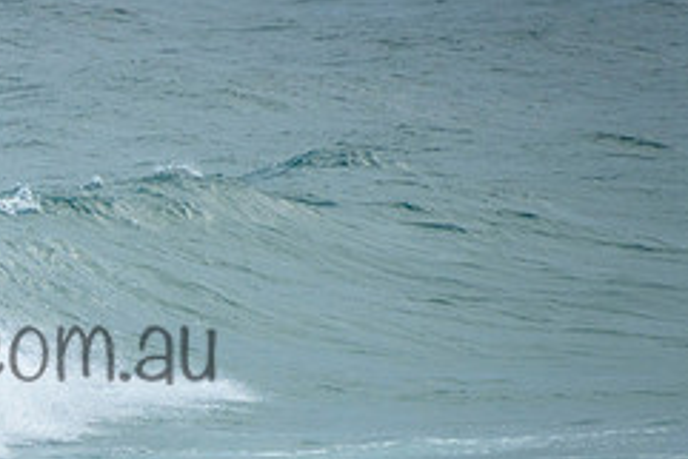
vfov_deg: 1.2
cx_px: -81
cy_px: 193
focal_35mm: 1182
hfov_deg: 1.7
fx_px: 22602
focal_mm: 400
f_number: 5.6
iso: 560
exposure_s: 1/1250
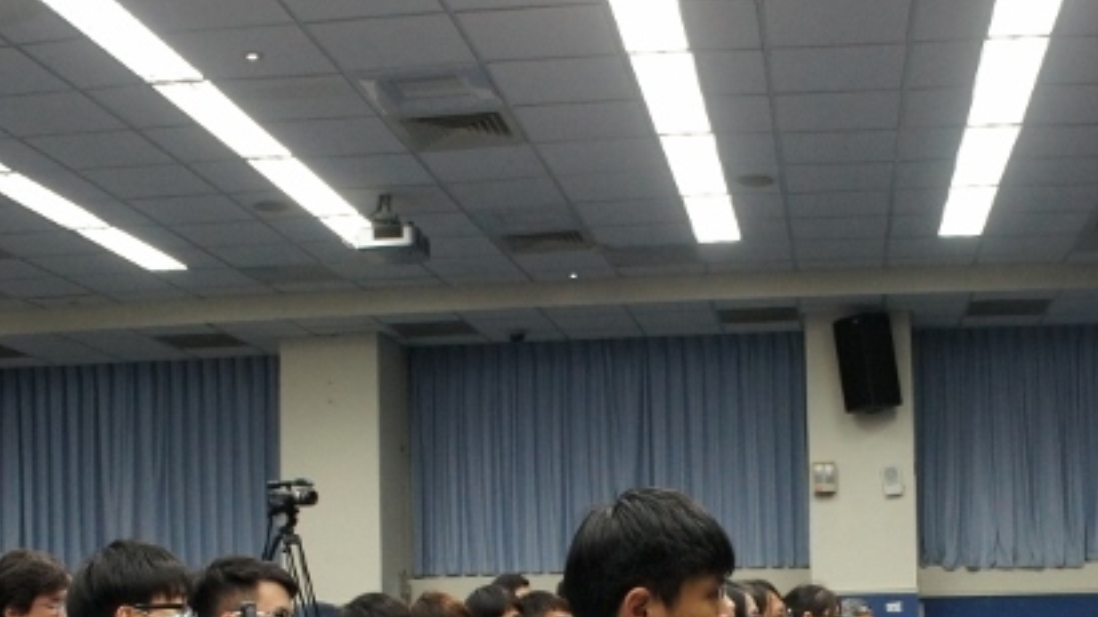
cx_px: 713
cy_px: 657
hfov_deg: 37.5
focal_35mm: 55
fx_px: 1601
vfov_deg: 20.9
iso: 1600
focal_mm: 18
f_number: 4.5
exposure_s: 1/125
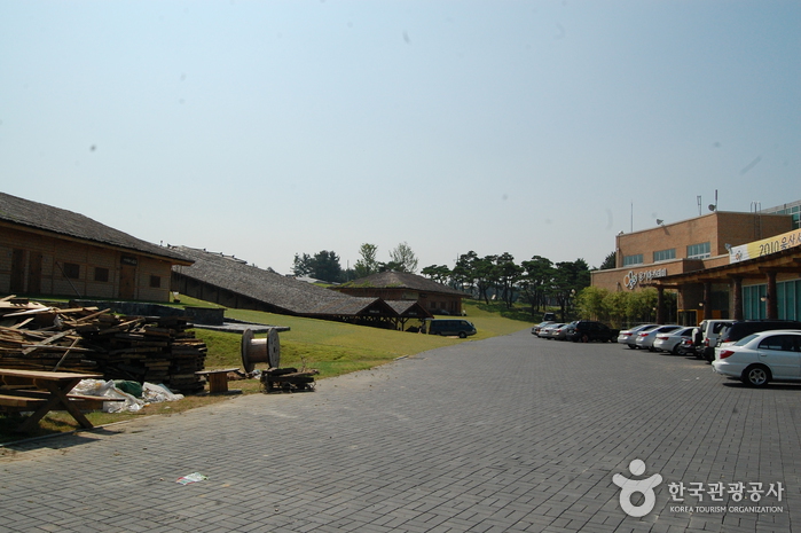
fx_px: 600
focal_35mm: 27
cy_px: 266
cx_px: 400
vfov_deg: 47.9
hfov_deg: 67.4
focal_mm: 18
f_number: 13
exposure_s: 1/1250
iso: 800
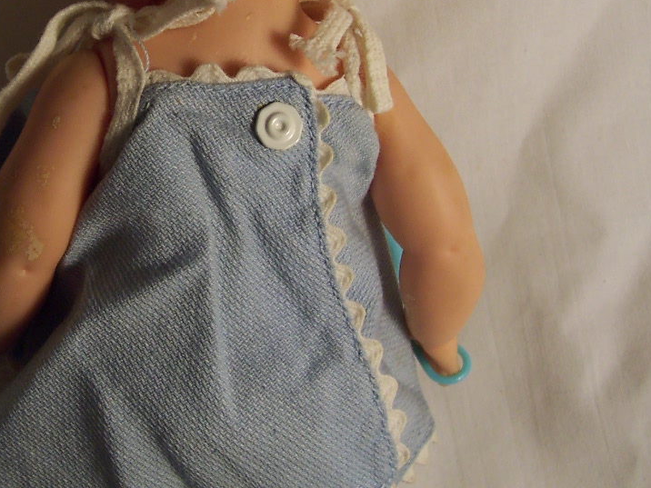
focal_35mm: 62
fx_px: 1166
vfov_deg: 23.4
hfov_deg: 30.8
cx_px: 188
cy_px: 126
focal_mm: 5.6
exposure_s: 1/250
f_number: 2.8
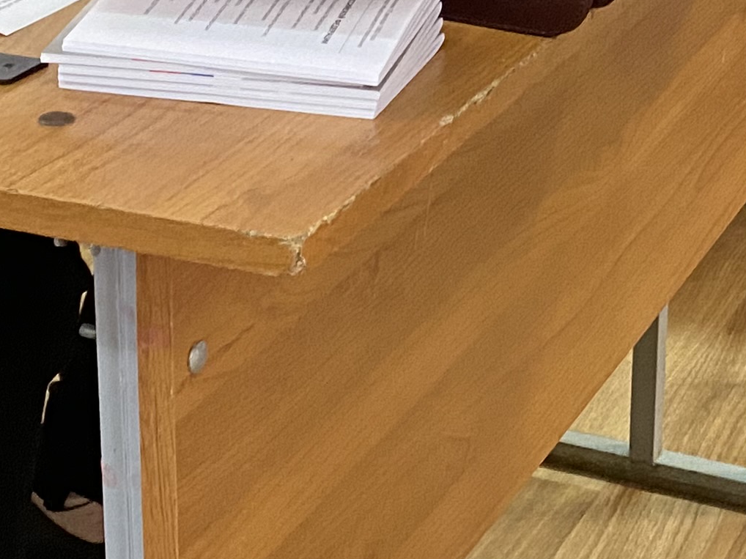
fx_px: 2219
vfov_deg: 14.0
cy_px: -94
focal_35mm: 103
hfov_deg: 18.6
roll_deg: -1.3
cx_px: 720
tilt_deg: -16.7
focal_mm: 4.25
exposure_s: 1/50
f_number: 1.8
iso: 500
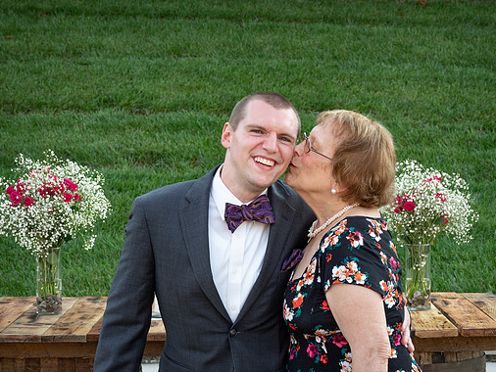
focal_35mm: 82
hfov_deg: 23.8
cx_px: 279
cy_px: 240
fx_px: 1176
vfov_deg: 18.0
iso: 200
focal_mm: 31
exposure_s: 1/100
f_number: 5
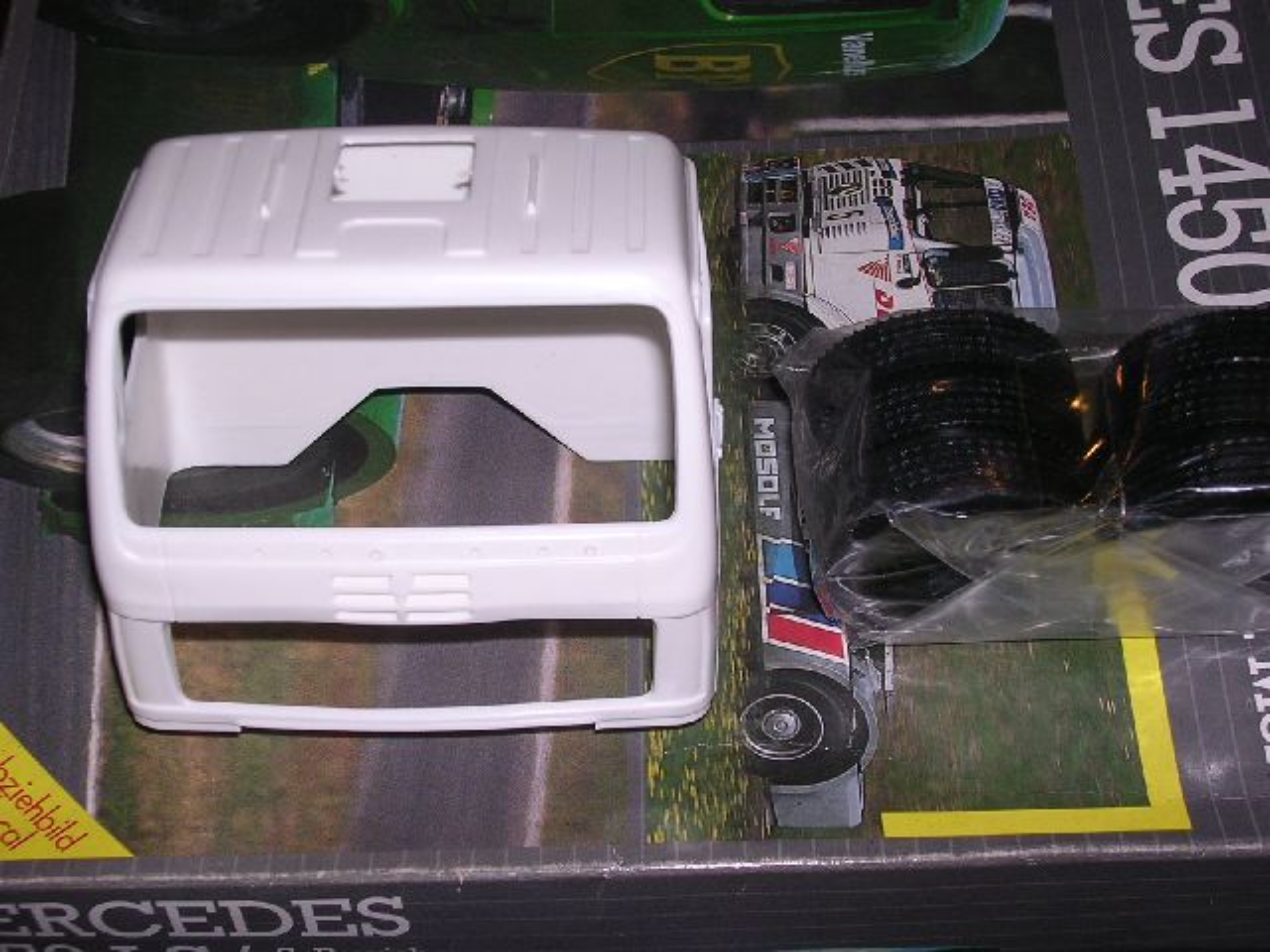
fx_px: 2201
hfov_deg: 32.2
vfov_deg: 24.4
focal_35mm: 60
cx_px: 635
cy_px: 476
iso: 100
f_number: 3.4
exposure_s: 1/60.1
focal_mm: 9.1
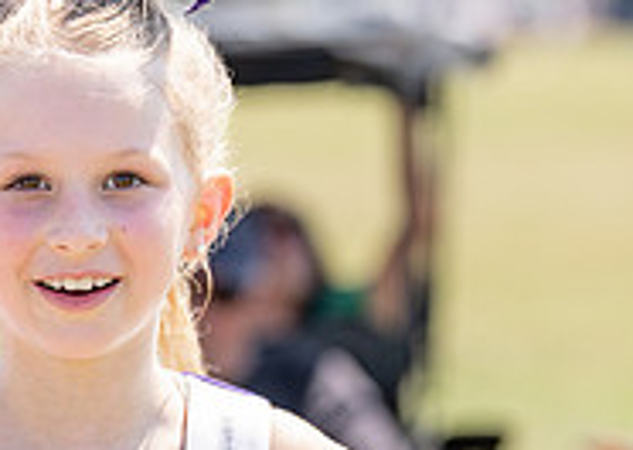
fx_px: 6512
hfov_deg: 5.6
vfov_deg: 3.9
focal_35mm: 363
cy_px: 335
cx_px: 94
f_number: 2.8
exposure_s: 1/1600
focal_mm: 96
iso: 160
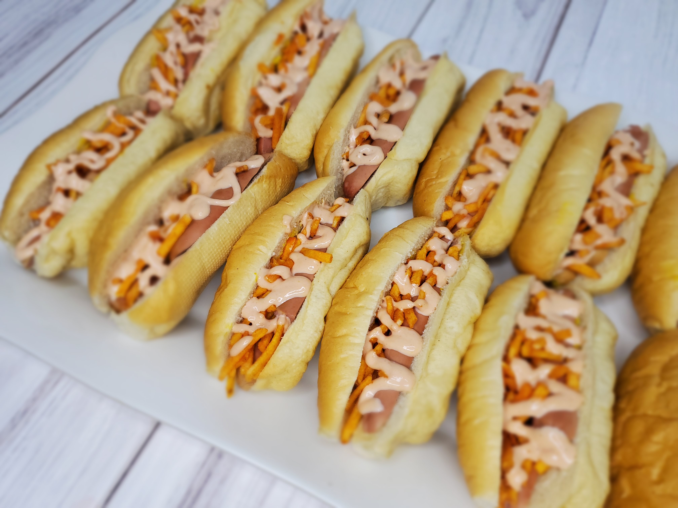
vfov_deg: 53.1
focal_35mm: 26
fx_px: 509
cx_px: 339
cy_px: 254
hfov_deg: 67.3
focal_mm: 4.3
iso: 50
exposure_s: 1/149
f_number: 1.5
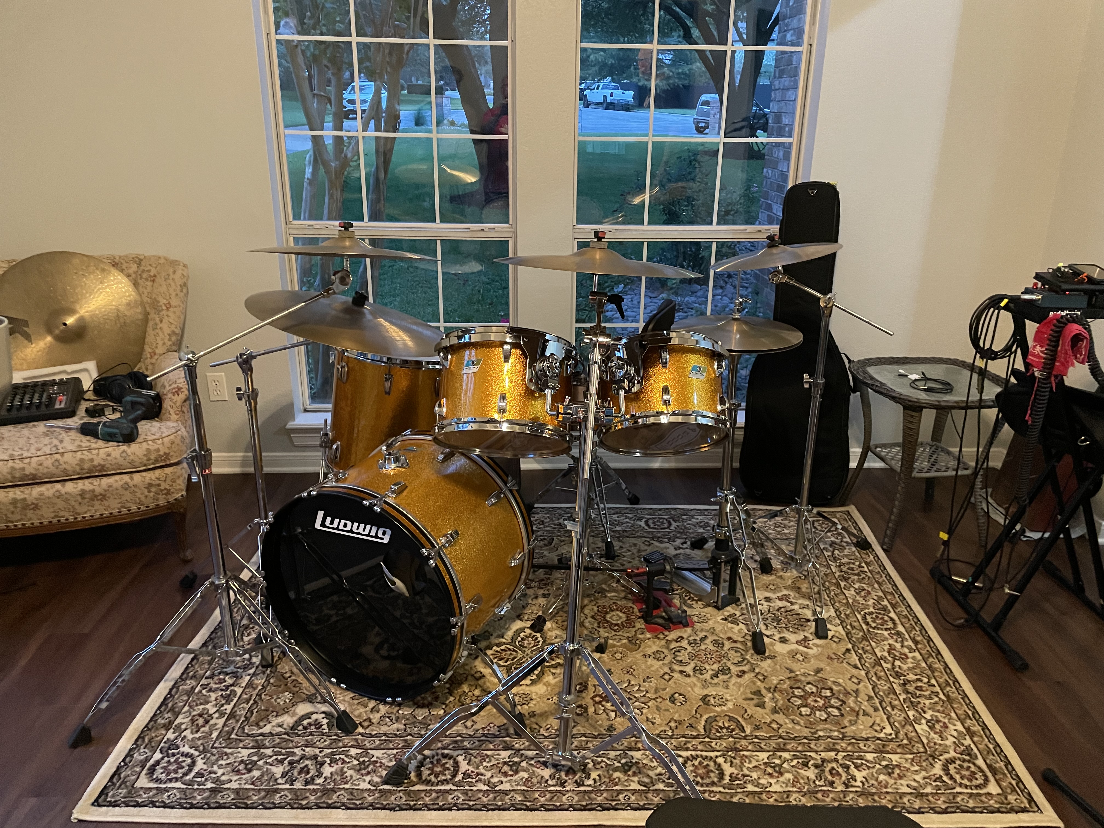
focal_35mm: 26
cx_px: 552
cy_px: 414
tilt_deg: -18.7
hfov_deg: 67.3
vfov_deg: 53.1
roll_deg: +0.6
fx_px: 829
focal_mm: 4.2
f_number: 1.6
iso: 640
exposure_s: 1/30
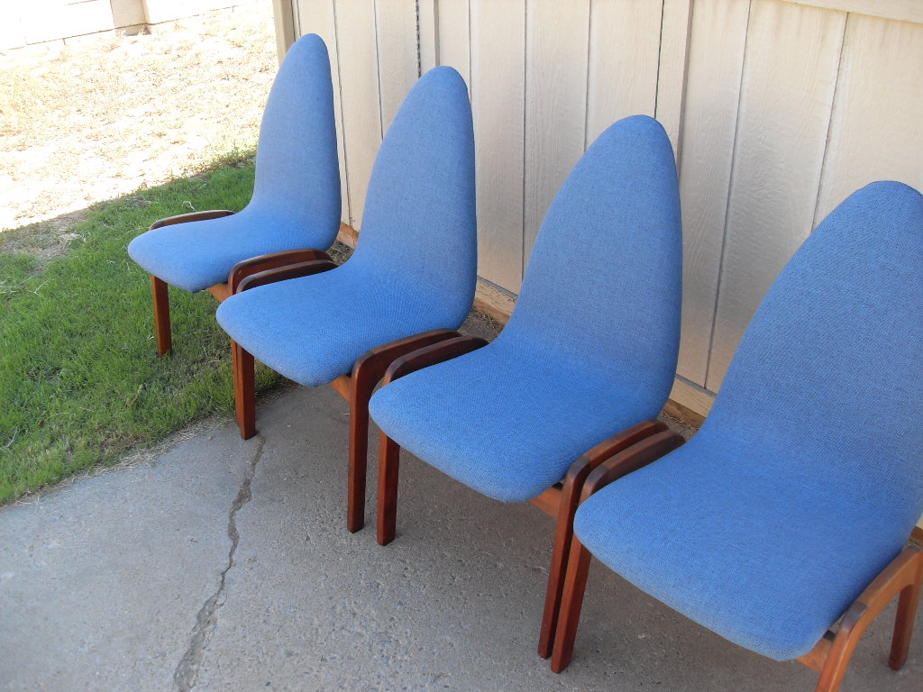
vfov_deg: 41.8
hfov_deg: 54.0
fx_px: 907
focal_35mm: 34
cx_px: 462
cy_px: 346
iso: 80
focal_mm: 6.3
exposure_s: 1/125
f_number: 2.8
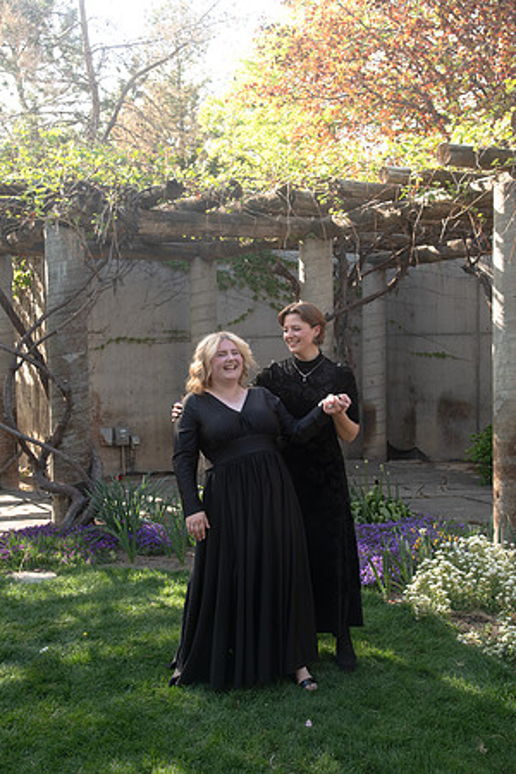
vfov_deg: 50.7
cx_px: 258
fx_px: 817
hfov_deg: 35.1
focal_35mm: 38
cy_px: 387
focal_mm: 38
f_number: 6.3
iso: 250
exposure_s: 1/125
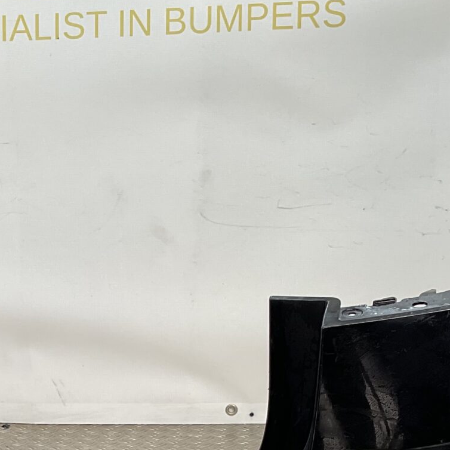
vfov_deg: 19.1
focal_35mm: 87
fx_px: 1280
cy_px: 508
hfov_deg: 19.7
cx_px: 79
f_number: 1.8
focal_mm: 3
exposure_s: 1/120
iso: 20
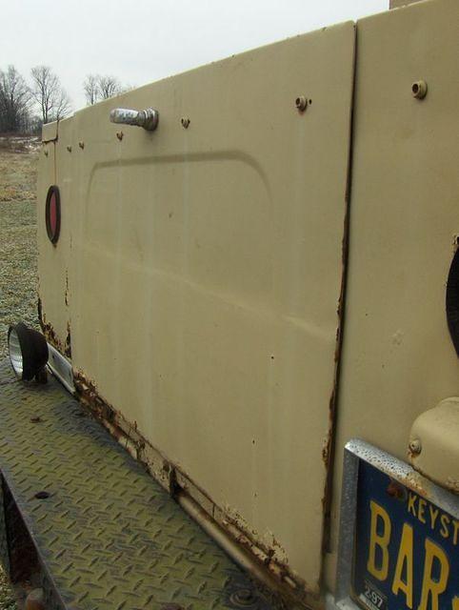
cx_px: 230
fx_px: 723
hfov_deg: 35.2
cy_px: 305
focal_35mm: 41
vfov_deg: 45.7
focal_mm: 6.5
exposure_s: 1/308
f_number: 5.09
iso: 100
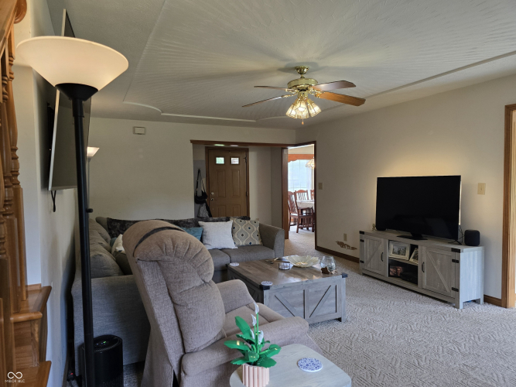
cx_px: 258
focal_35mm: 23
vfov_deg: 58.9
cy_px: 194
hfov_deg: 73.9
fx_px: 343
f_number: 1.7
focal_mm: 6.3
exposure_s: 1/52
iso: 250
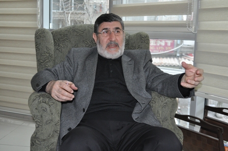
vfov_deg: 28.0
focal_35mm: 48
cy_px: 76
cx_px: 114
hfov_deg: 41.1
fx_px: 304
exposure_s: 1/60
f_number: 4.8
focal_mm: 32
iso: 800
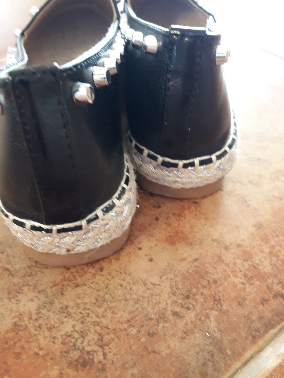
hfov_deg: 51.4
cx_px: 142
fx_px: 295
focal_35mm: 27
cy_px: 189
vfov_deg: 65.3
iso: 200
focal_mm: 3.6
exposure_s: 1/25
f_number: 1.9
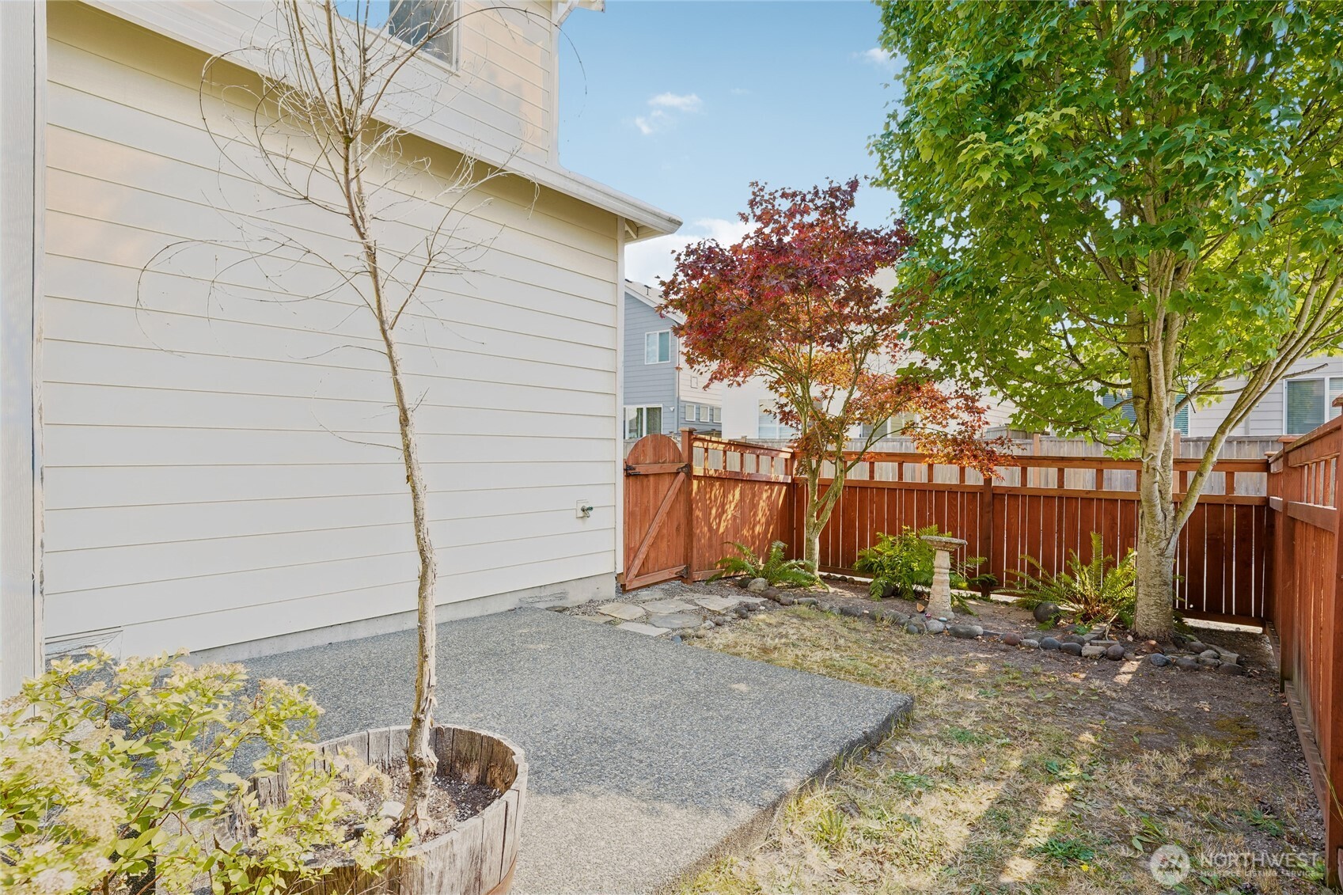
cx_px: 672
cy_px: 448
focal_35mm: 17
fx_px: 634
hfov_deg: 93.3
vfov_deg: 70.4
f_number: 8
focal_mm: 17
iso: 800
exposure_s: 1/125
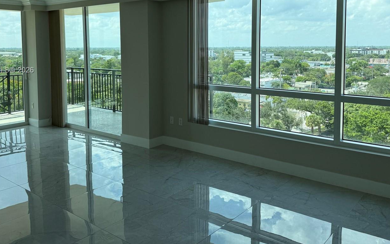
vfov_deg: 37.7
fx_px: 351
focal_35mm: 33
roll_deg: -0.3
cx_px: 189
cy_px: 71
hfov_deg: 58.1
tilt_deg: -2.9
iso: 80
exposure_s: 1/2000
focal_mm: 6.76
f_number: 1.78
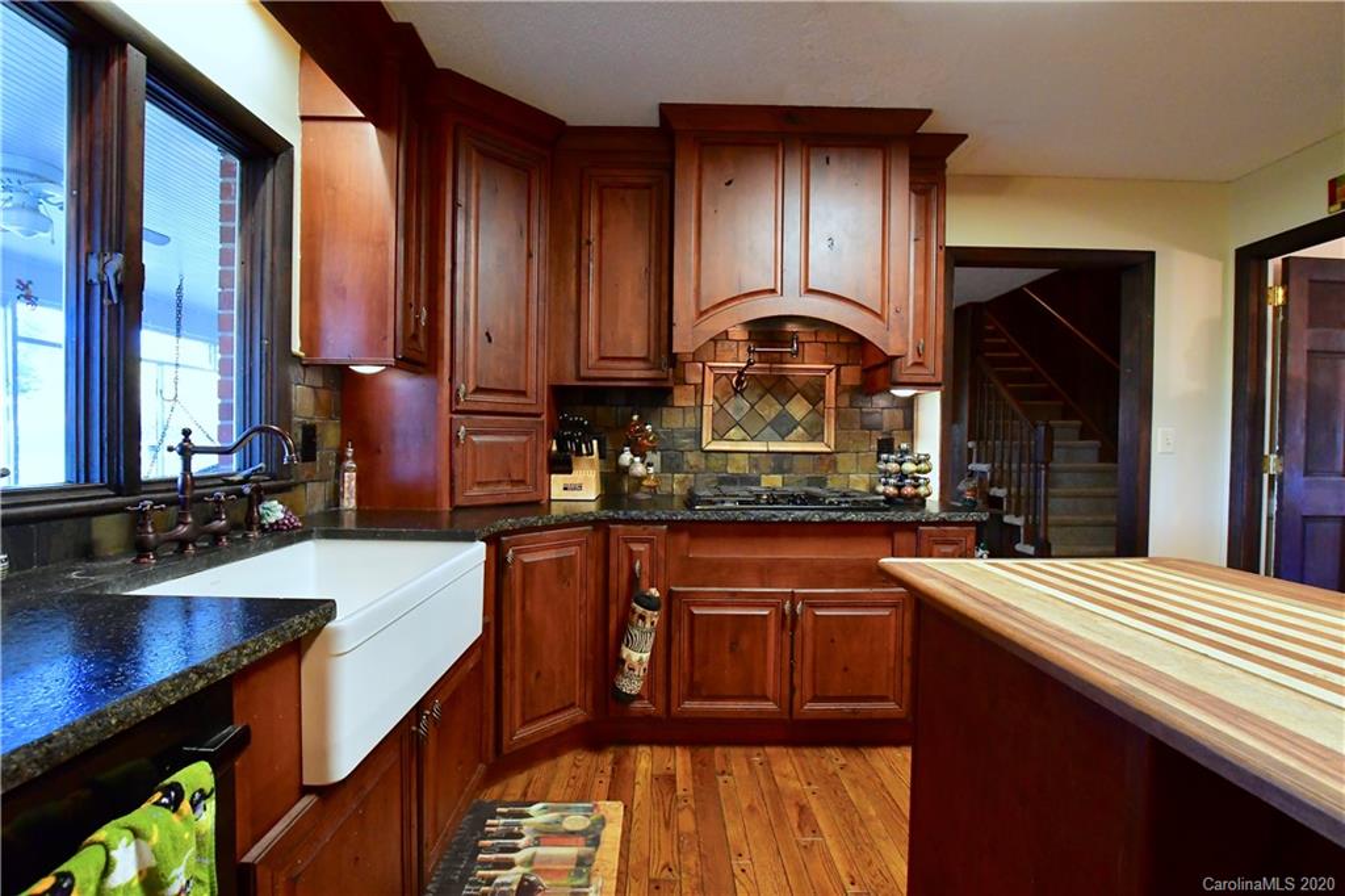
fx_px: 560
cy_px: 448
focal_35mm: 15
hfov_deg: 100.4
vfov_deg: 77.3
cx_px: 672
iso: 3200
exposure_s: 1/20
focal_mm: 10
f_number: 6.3
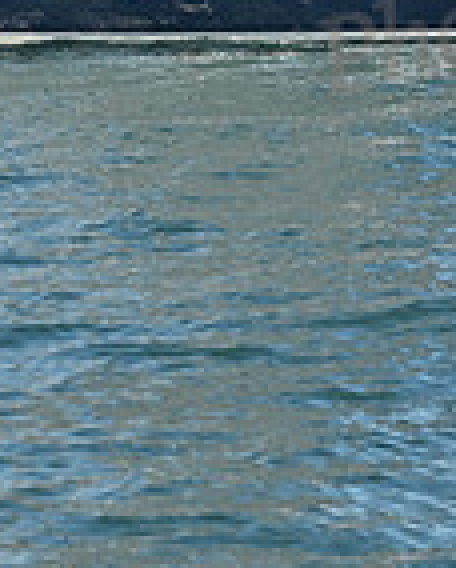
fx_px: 5808
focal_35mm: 345
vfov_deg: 5.5
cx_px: 114
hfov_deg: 4.5
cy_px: -564
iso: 250
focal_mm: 90
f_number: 7.1
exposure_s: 1/1600
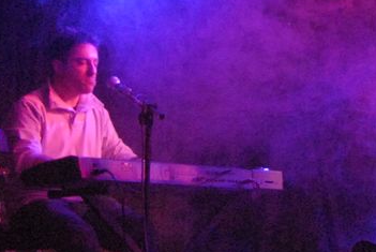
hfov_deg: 11.8
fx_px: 1715
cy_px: -18
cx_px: 604
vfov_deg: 8.3
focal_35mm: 164
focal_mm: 24
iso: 1600
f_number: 4
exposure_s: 1/60
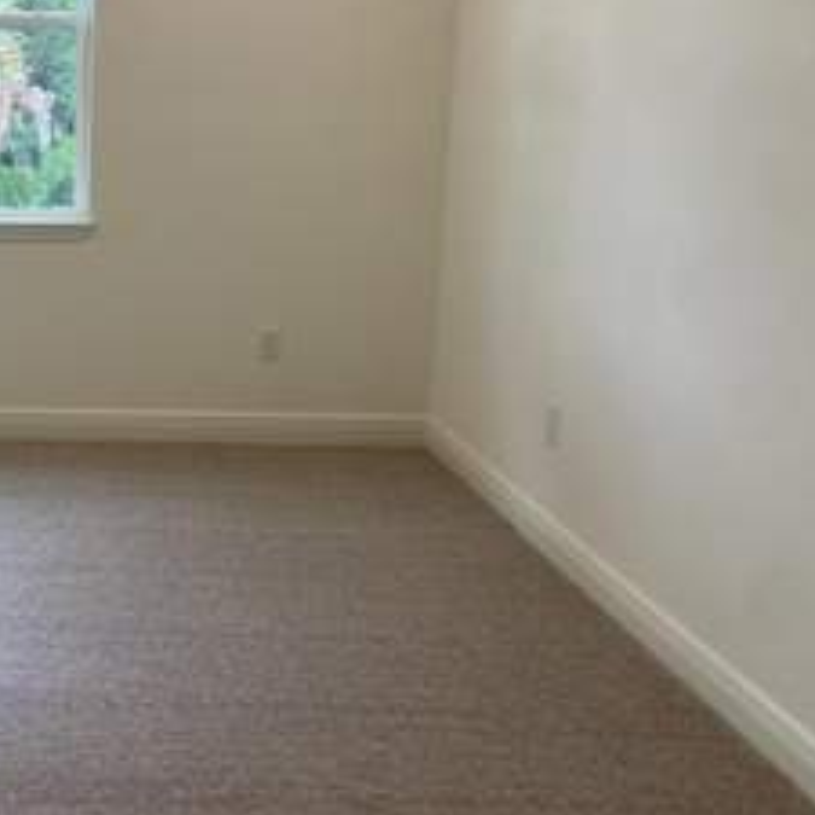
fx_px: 1305
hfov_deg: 32.2
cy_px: 281
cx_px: 18
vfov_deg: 34.4
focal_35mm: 49
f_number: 1.8
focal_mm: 4.25
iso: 80
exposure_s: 1/120
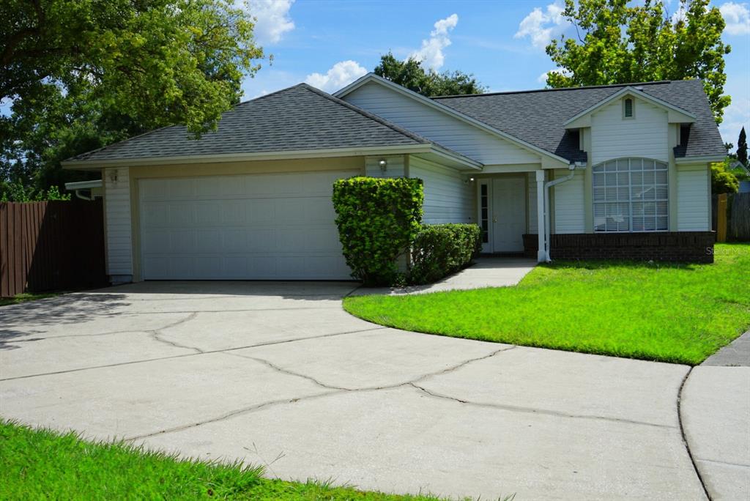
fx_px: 792
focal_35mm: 38
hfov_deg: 50.7
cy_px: 250
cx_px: 375
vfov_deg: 35.1
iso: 100
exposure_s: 1/200
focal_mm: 38
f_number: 11
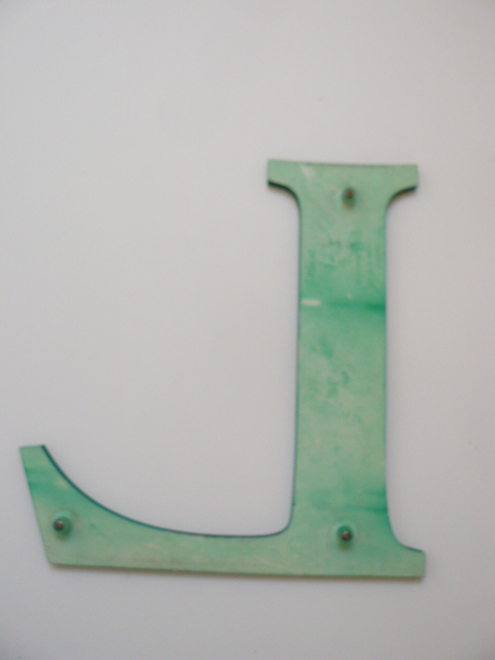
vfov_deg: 51.4
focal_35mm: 36
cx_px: 248
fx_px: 686
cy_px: 330
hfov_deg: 39.7
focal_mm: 6
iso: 200
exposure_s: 1/25
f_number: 2.8
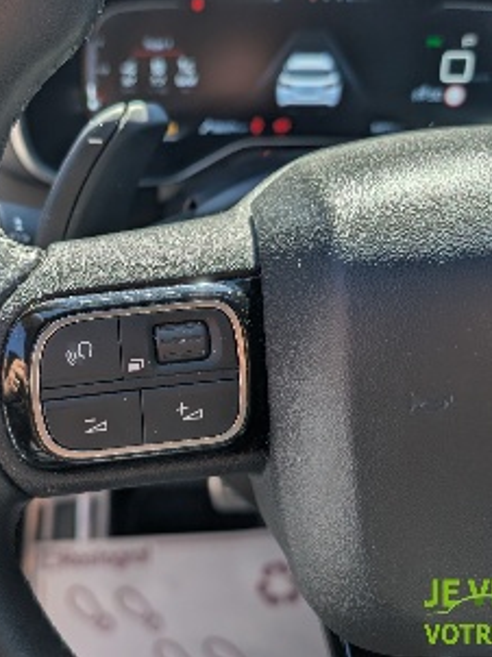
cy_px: 322
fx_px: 626
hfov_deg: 42.0
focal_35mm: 33
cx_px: 142
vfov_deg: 55.4
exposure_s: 1/2688
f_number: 1.68
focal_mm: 6.9
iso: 22
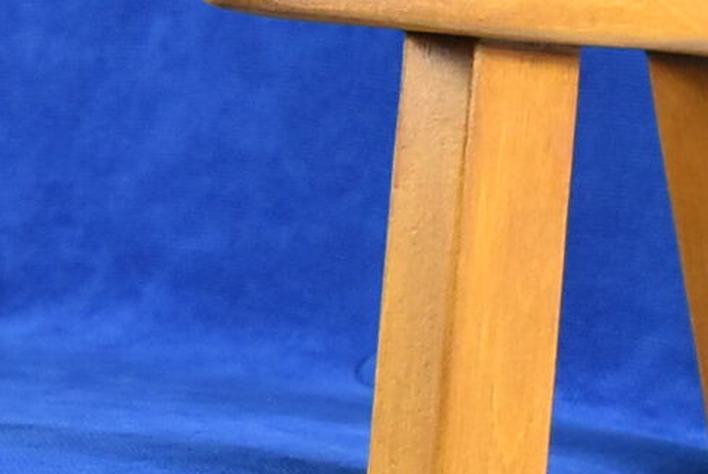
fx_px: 5631
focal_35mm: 286
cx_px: -141
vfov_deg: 4.8
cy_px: 642
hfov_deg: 7.1
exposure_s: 1/125
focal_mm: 31
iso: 1250
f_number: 4.2
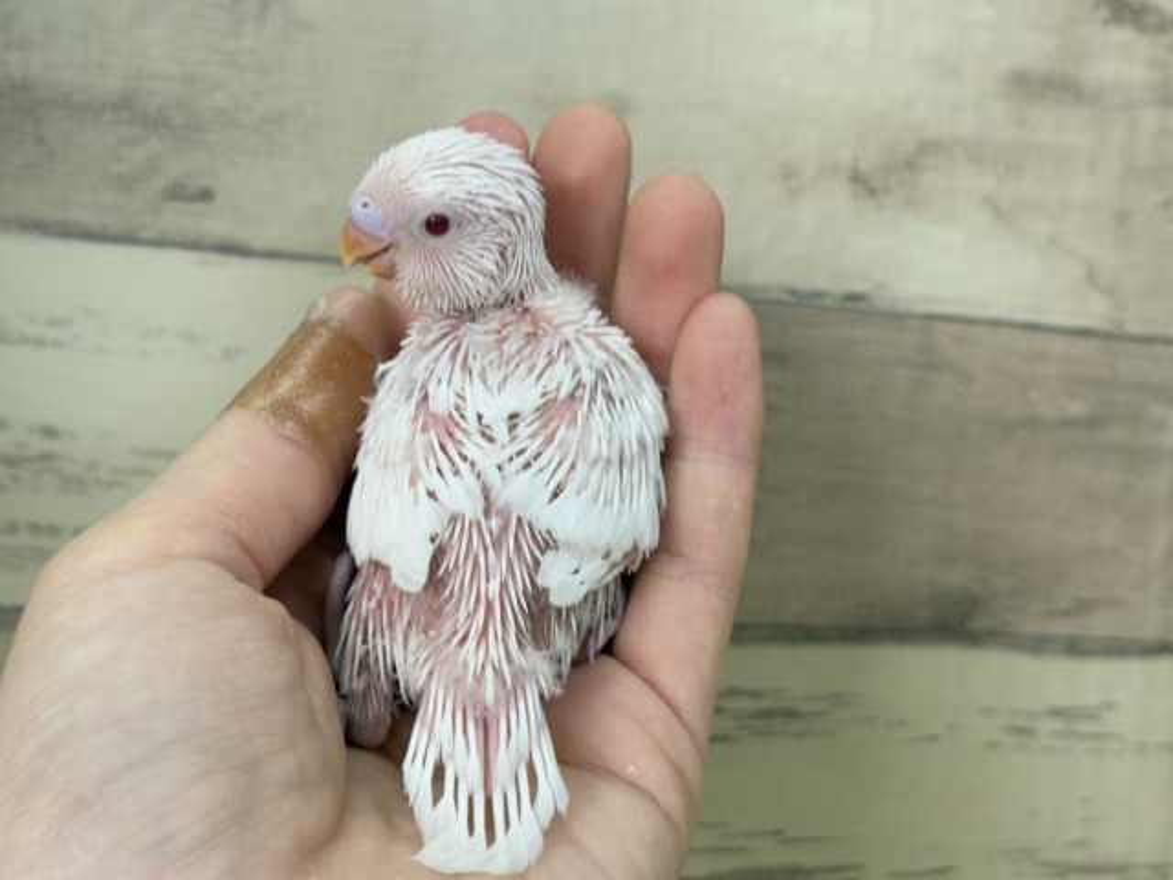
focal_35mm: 52
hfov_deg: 36.8
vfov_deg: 28.0
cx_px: 586
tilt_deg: -5.6
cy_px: 440
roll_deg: -6.1
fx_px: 1762
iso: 40
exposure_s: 1/50
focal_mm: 5.96
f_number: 1.6
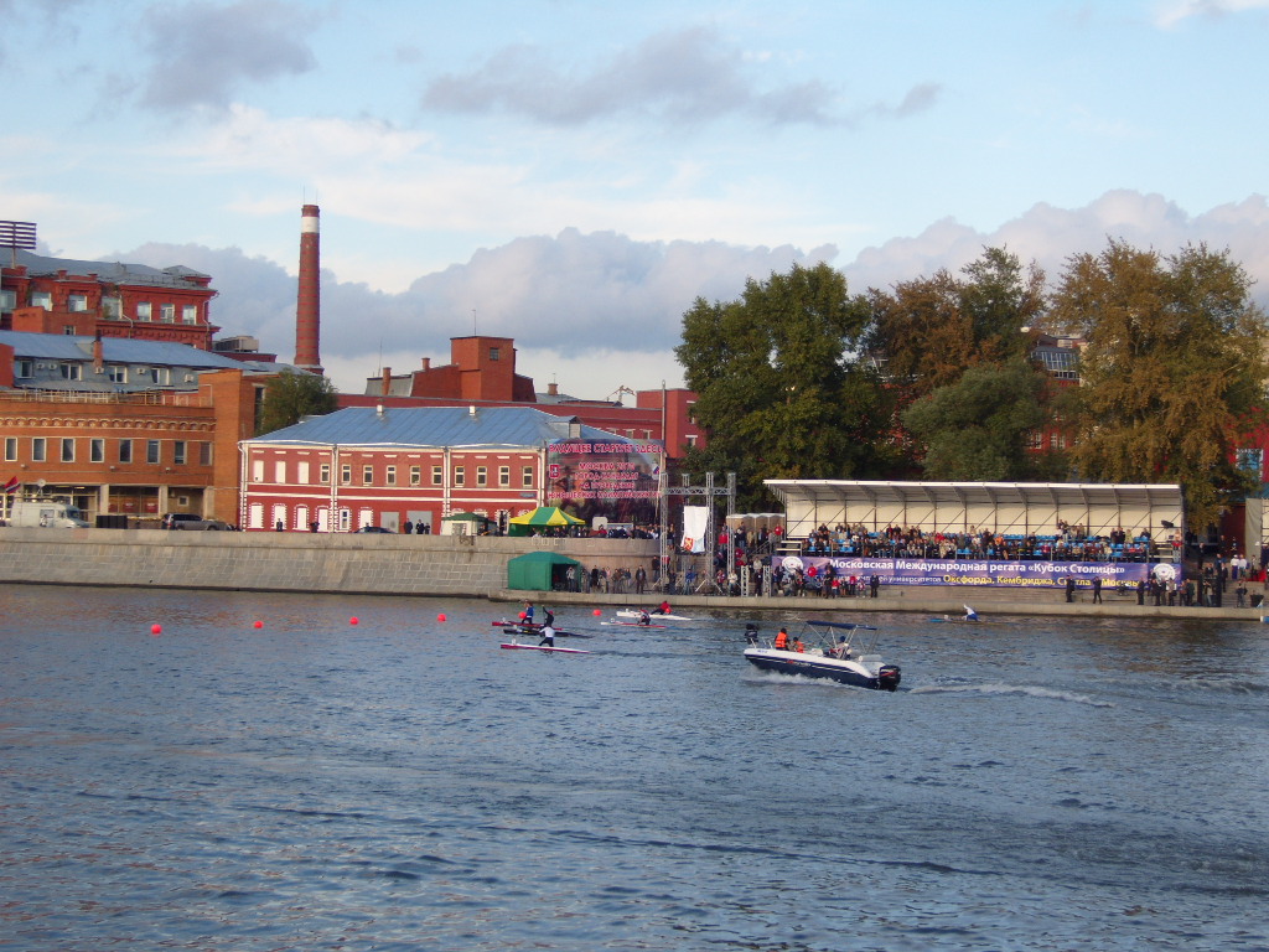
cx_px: 634
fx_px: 2639
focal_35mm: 72
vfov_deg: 20.4
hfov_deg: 27.0
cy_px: 476
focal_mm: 15
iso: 80
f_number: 4.1
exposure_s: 1/250
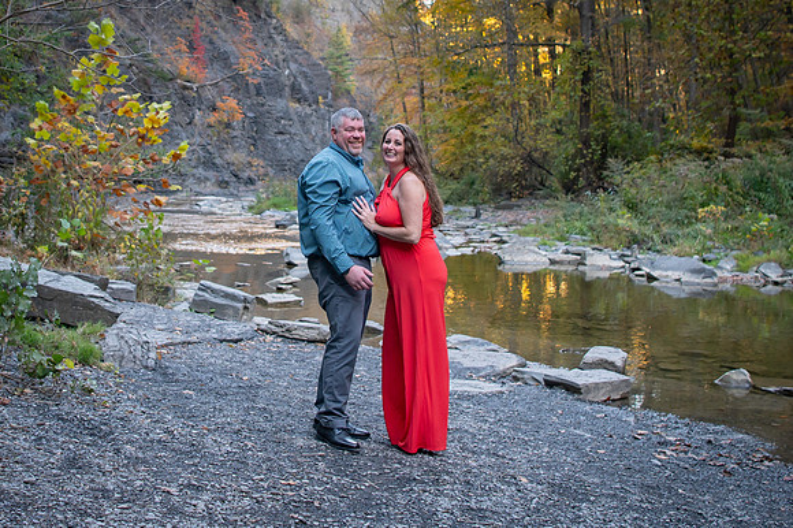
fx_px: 1169
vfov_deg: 24.9
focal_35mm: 53
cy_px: 93
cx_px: 284
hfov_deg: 37.2
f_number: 2.8
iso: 640
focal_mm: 24
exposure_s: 1/250
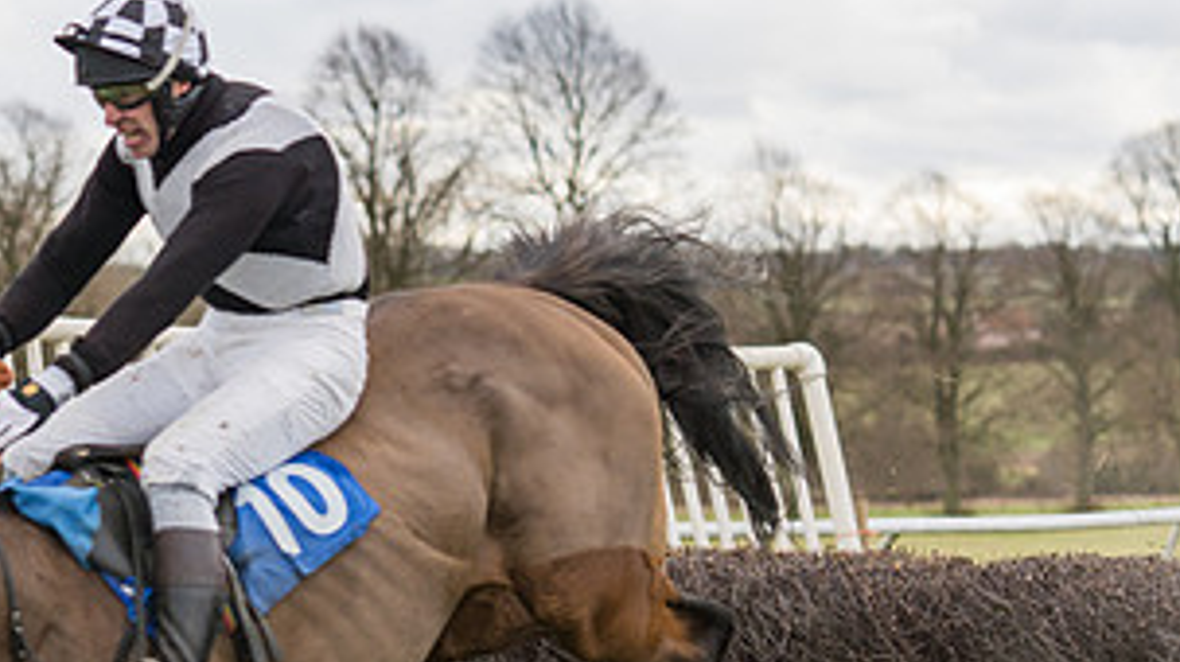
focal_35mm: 164
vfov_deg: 7.4
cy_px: 425
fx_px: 5128
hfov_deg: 13.1
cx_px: 219
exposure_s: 1/1000
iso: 400
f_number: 2.8
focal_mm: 70
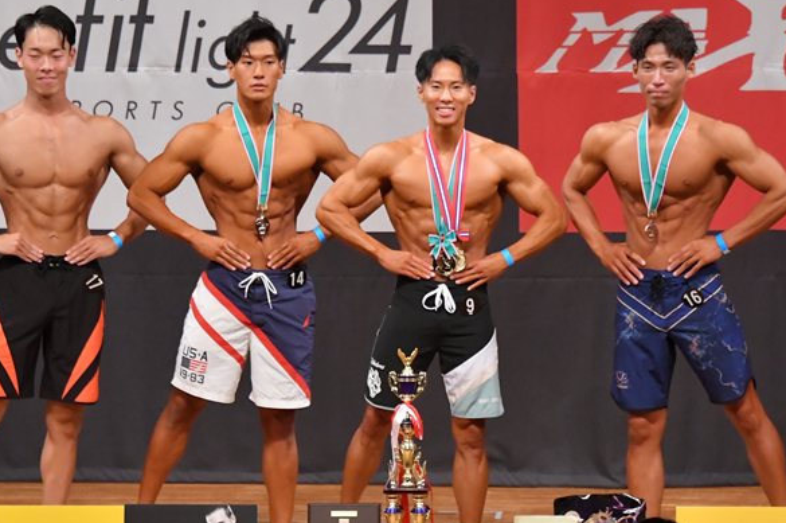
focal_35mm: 318
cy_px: 317
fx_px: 6937
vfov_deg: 4.3
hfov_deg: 6.5
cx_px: 385
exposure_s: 1/400
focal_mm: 160
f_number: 5.6
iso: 7200
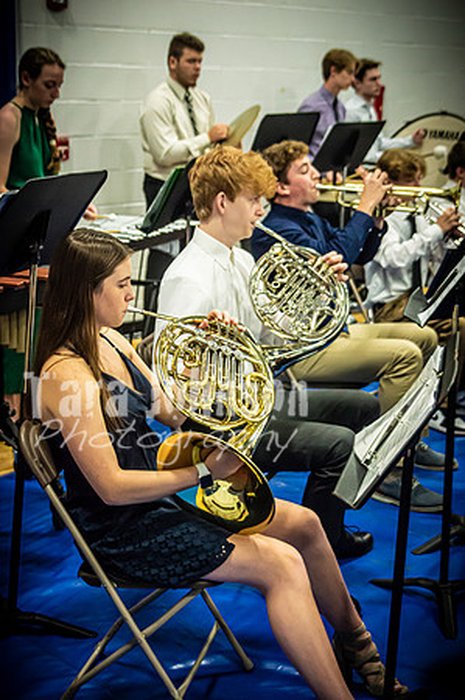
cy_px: 350
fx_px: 1107
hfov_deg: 23.7
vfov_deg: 35.1
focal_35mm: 57
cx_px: 232
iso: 5000
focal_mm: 38
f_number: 2.8
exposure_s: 1/250
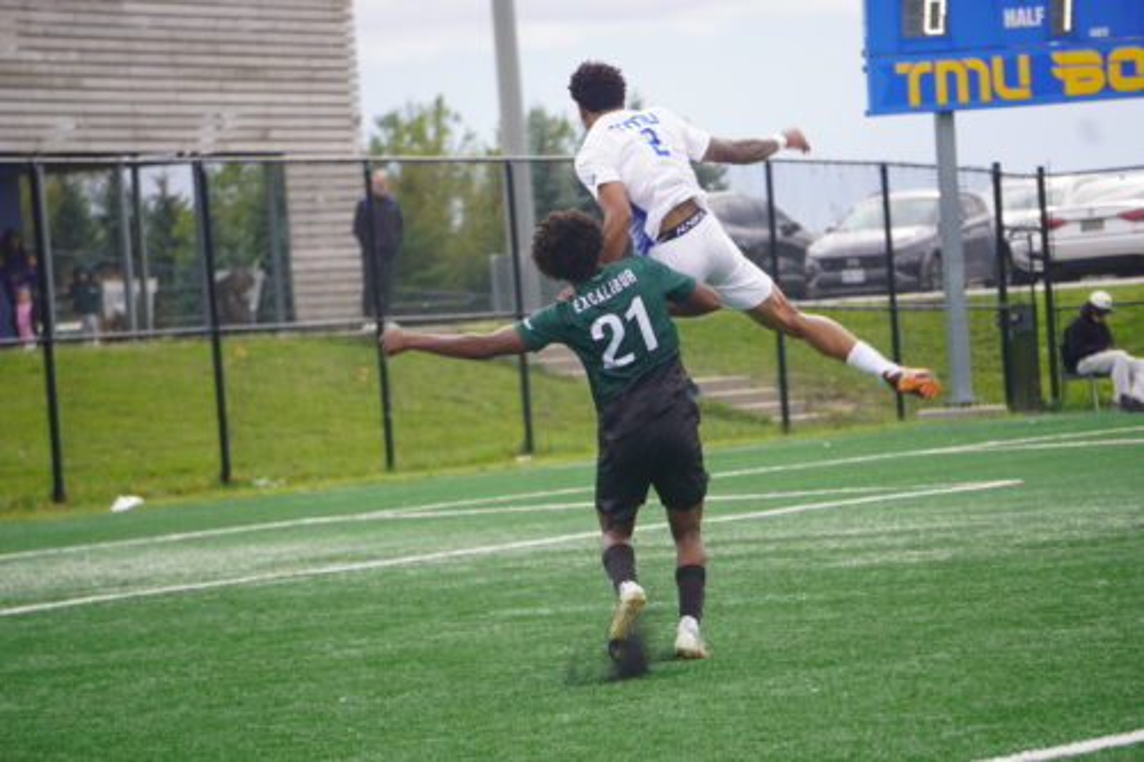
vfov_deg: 5.9
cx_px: 572
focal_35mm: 232
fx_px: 7385
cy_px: 381
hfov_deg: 8.9
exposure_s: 1/250
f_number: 5.6
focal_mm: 155
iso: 160
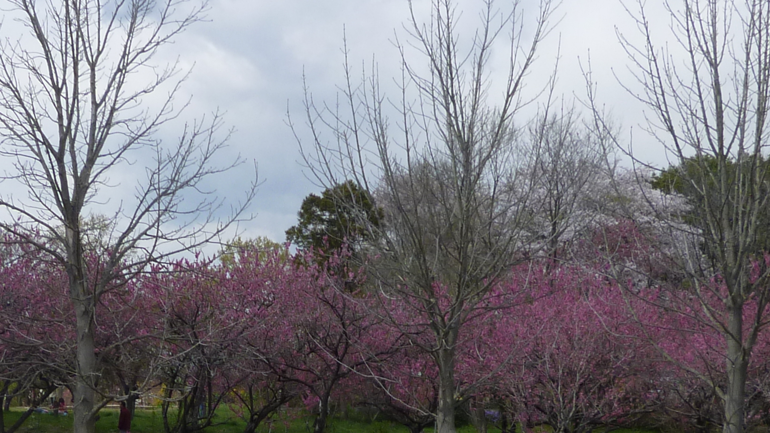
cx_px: 297
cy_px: 500
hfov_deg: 31.3
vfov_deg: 17.3
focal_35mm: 67
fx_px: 1368
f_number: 5
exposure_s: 1/400
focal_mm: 4.5
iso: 80
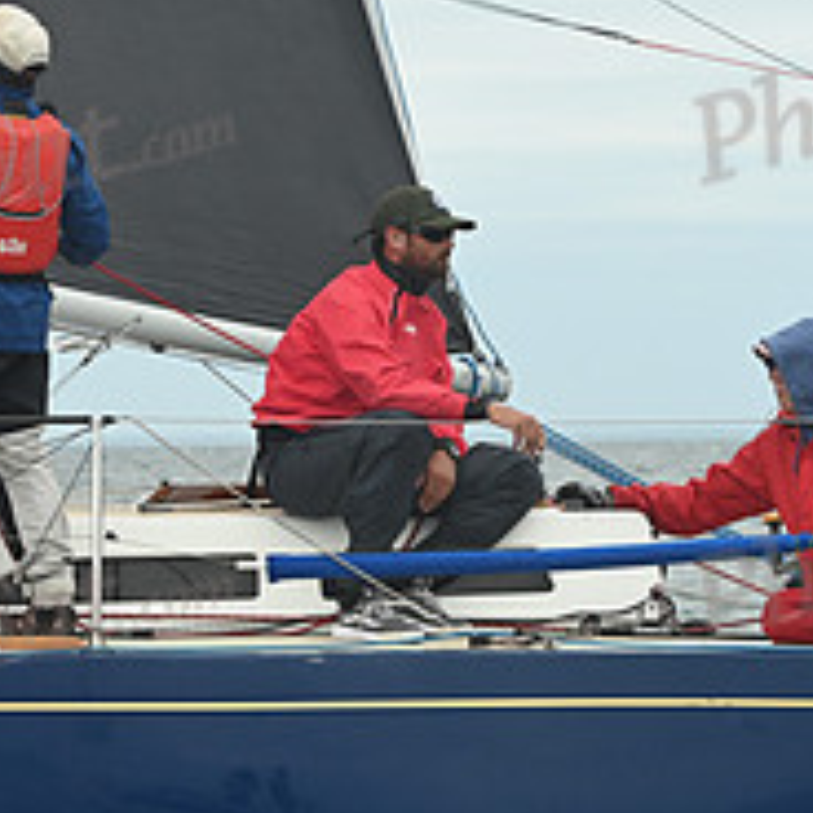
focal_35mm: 231
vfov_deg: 7.6
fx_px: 6138
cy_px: 360
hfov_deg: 7.6
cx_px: 468
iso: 400
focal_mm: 86
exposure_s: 1/800
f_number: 6.3
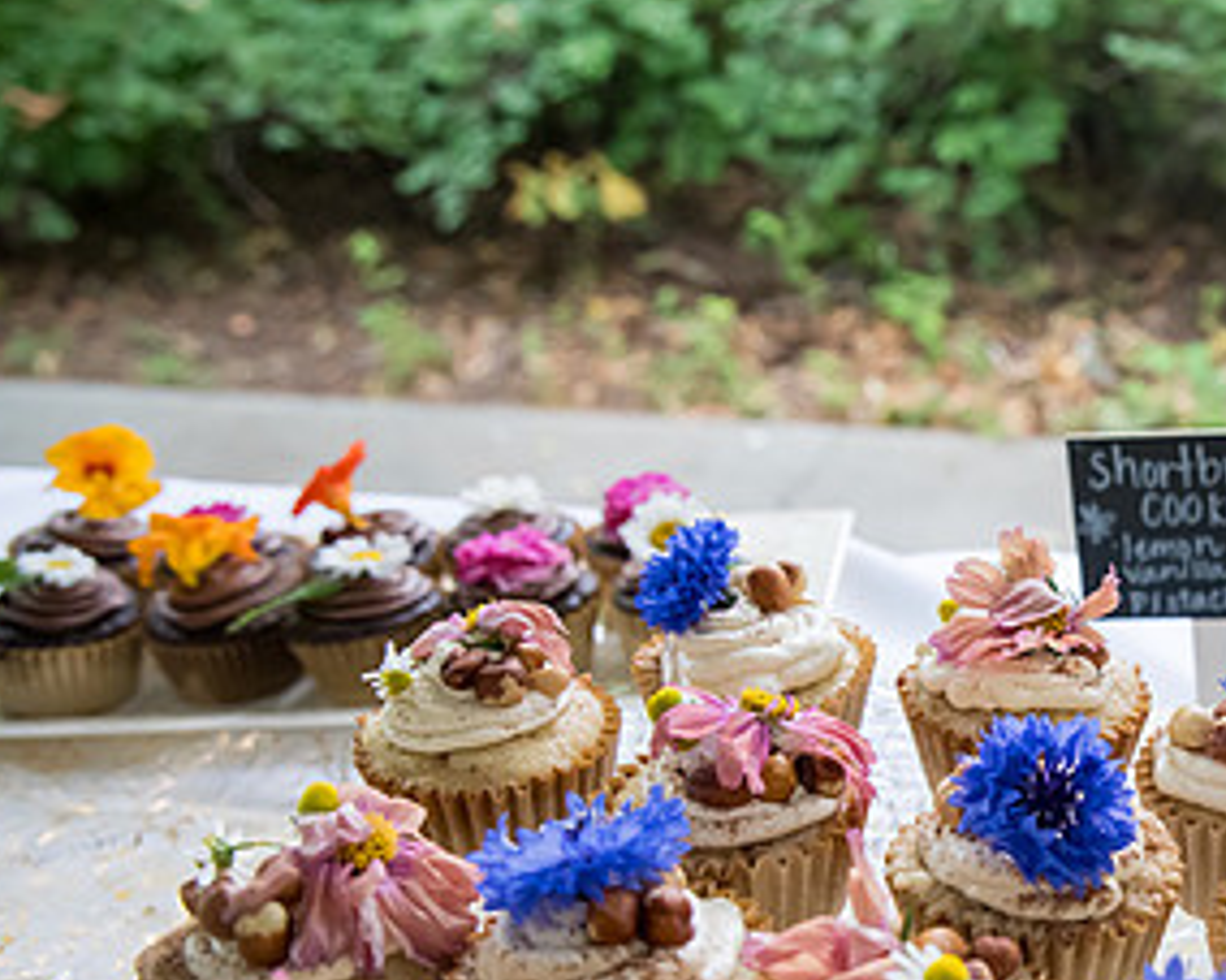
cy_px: 667
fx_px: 1669
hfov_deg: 37.2
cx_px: 1153
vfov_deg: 32.4
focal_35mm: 46
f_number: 4
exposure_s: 1/320
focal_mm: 24
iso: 2500
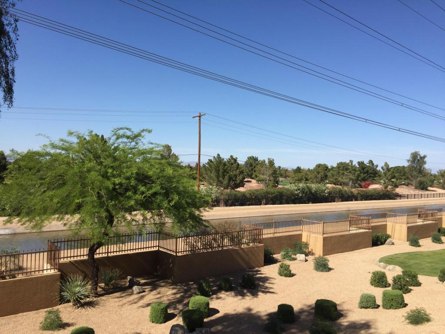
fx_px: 373
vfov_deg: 48.2
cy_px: 167
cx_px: 222
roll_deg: -3.2
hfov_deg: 61.7
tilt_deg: +2.0
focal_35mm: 29
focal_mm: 4.15
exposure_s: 1/1980
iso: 32
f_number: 2.2
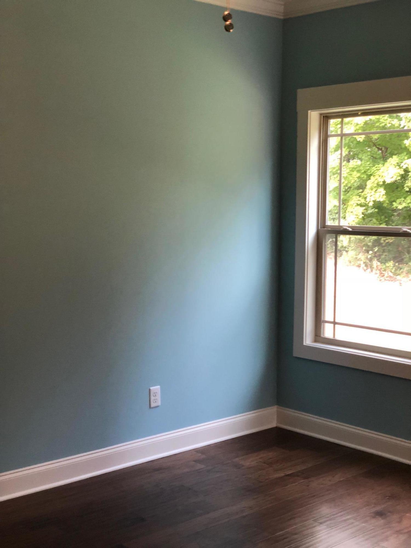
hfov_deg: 28.0
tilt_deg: -2.3
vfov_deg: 36.8
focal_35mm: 52
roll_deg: -0.4
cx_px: 206
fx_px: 823
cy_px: 274
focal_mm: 6
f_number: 2.4
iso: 80
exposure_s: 1/60
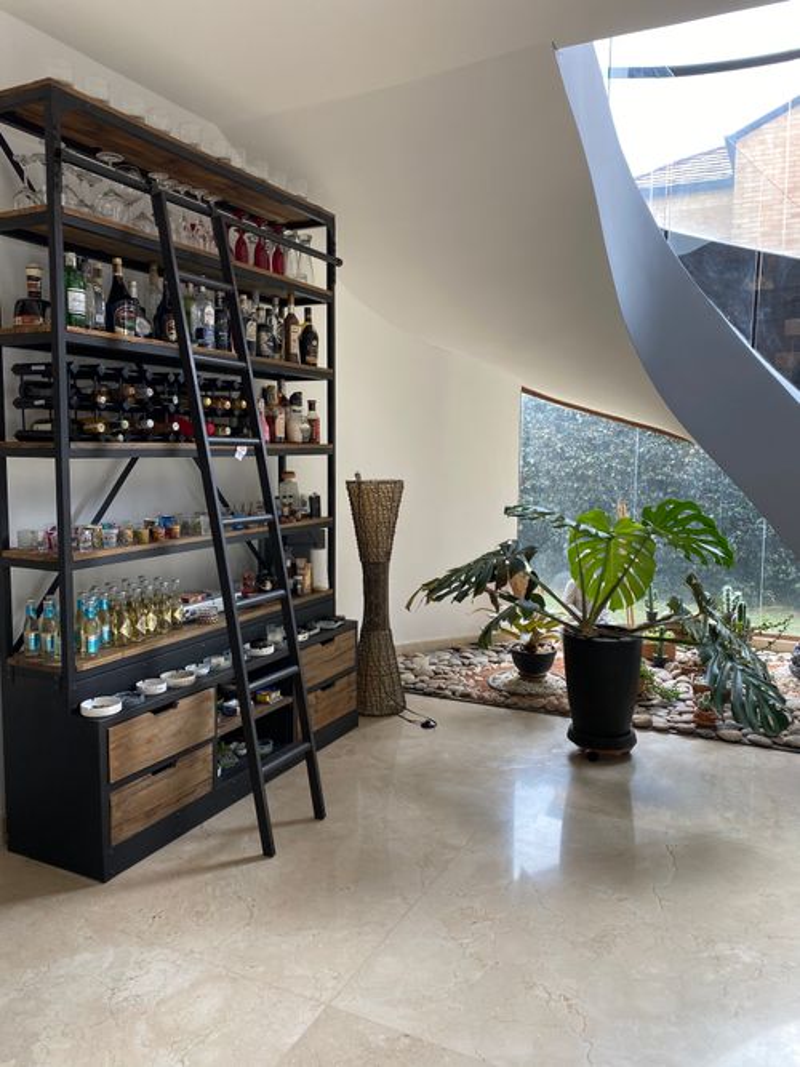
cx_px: 400
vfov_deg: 67.3
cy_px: 534
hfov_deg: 53.0
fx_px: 801
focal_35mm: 26
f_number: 1.8
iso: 50
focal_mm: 4.25
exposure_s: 1/122
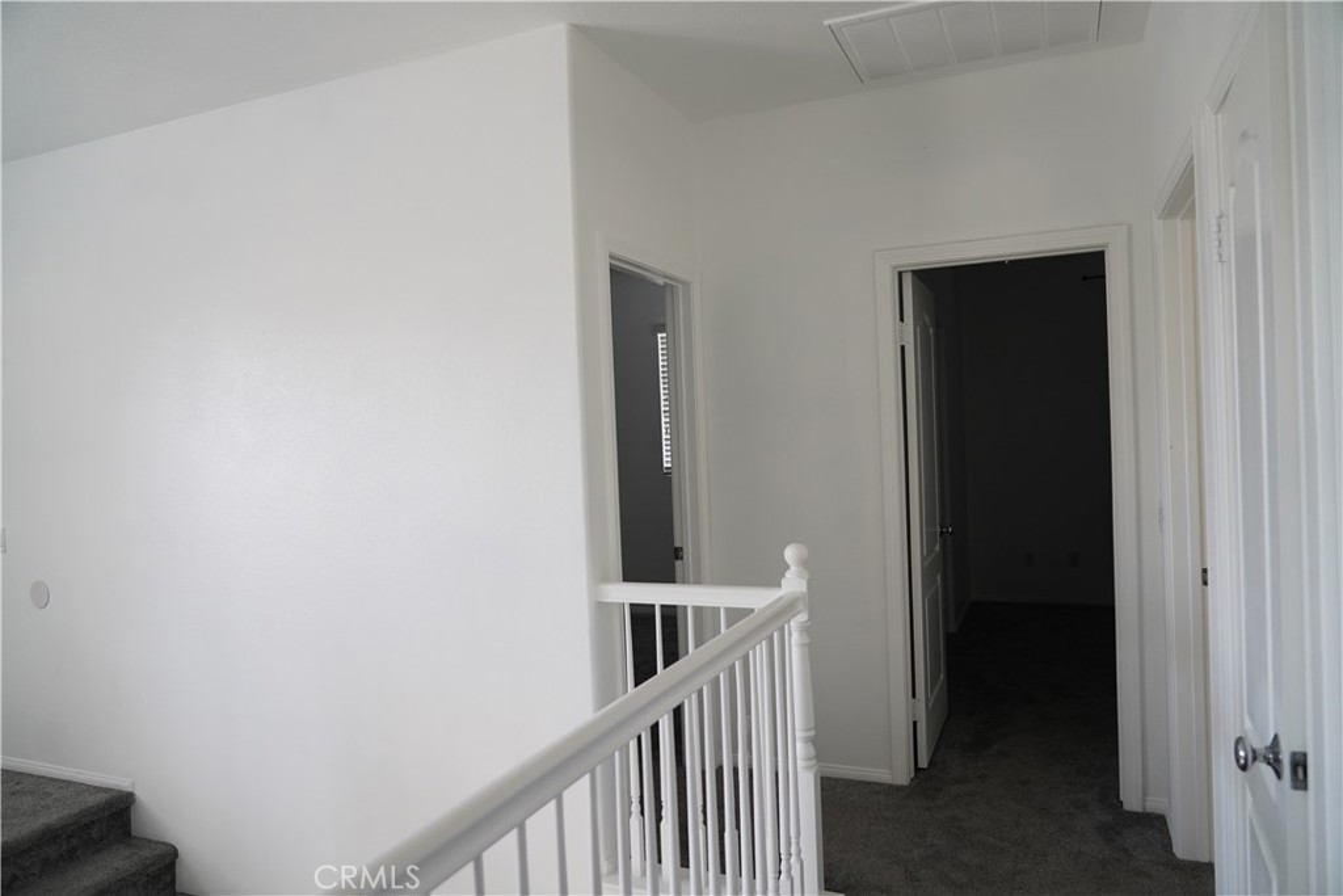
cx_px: 672
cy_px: 448
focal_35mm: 24
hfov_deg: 73.7
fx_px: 895
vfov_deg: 53.1
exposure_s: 1/160
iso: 1250
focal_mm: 24
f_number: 4
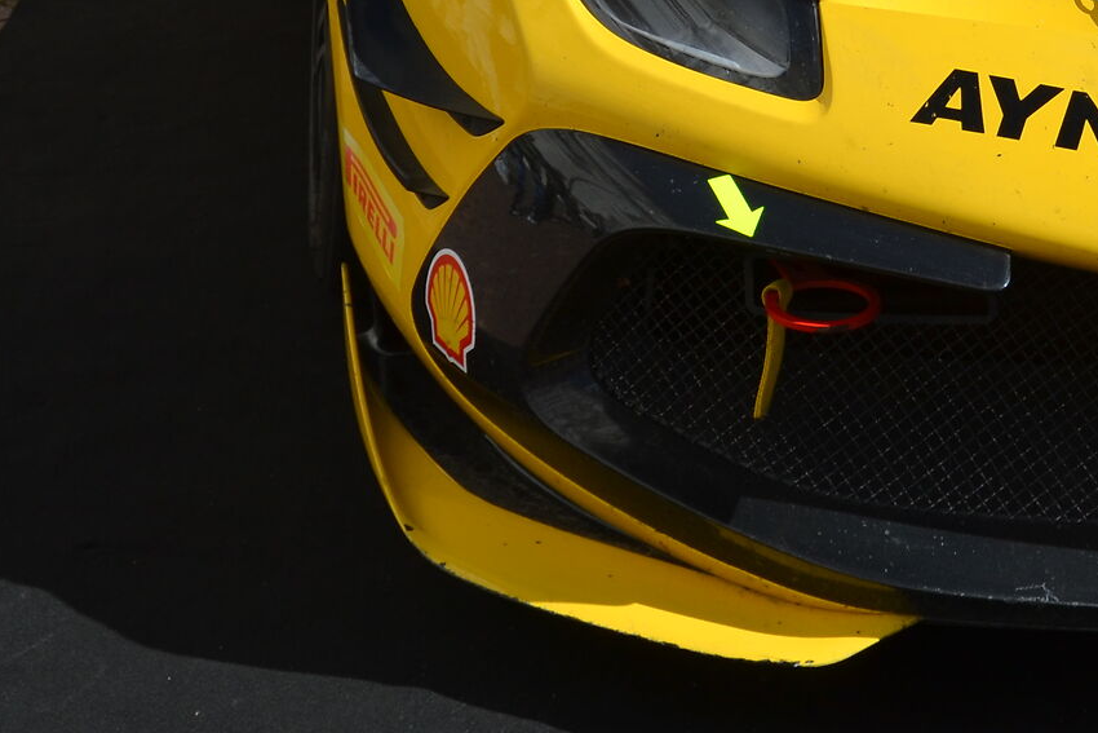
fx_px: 3874
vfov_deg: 10.6
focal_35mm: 127
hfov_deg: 15.7
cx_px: 1210
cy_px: -198
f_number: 9
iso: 100
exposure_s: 1/320
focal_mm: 30
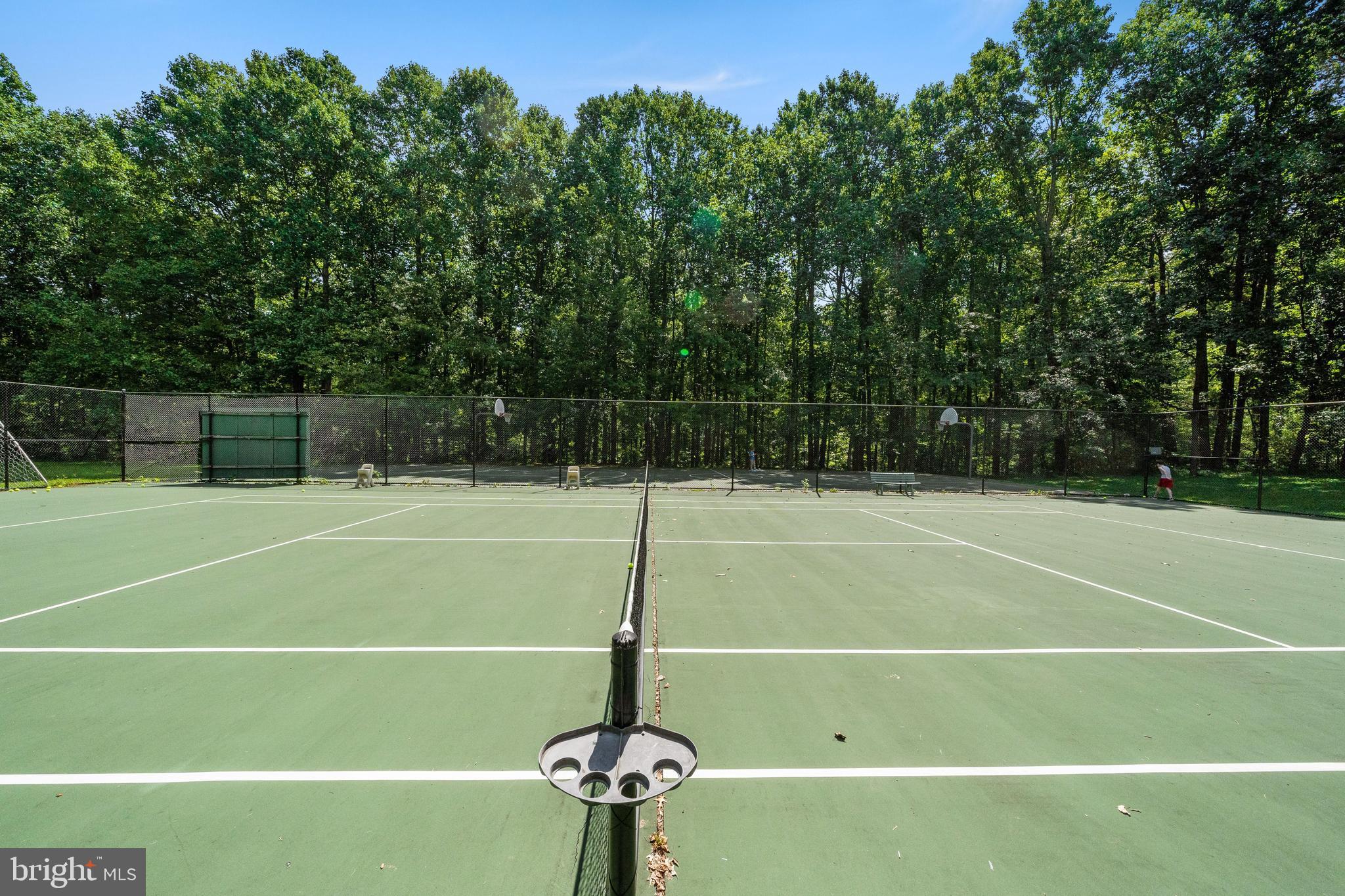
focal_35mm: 12
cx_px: 672
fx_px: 448
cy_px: 448
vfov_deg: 90.0
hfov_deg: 112.6
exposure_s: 1/4000
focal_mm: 12
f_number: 8
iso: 800
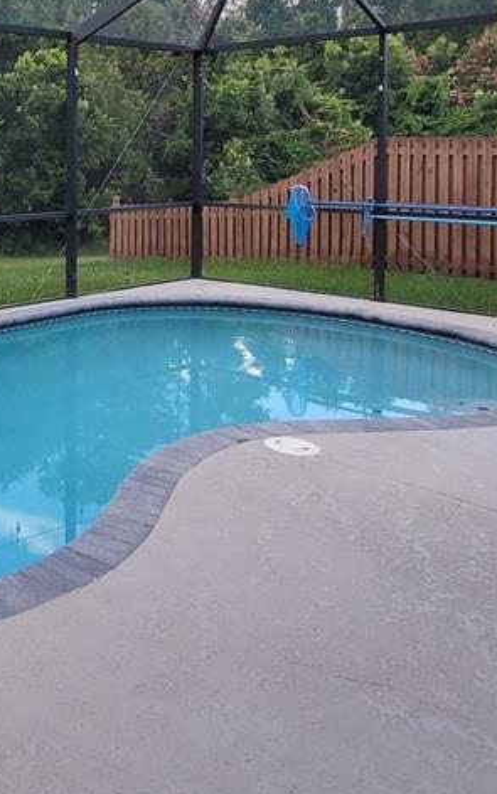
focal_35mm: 35
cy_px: 182
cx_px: -103
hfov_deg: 30.6
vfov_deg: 52.4
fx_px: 759
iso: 64
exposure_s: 1/308
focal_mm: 2.2
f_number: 2.2
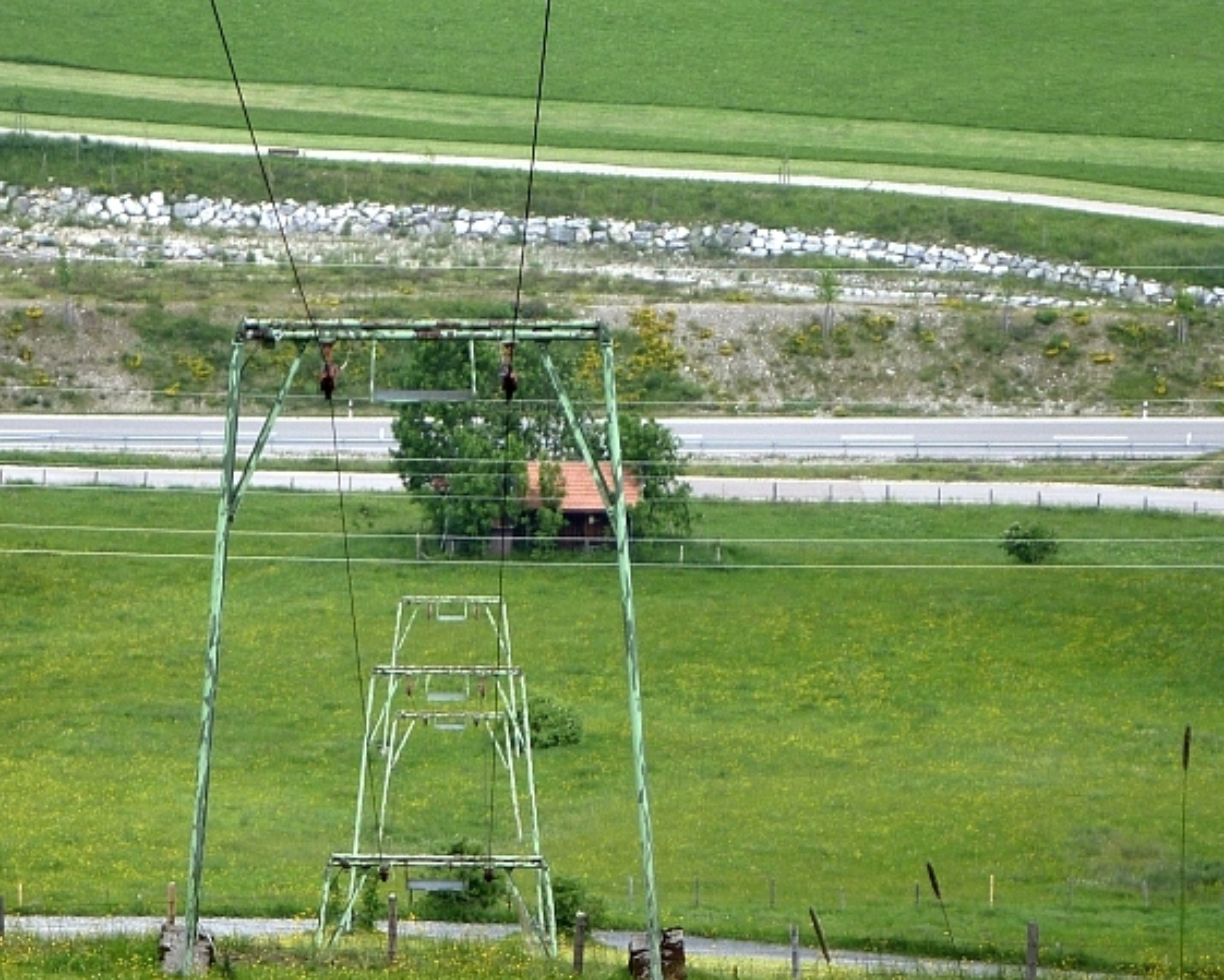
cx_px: 428
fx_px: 7428
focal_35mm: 205
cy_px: 526
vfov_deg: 7.5
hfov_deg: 9.4
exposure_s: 1/125
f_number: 5.9
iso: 100
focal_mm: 22.8
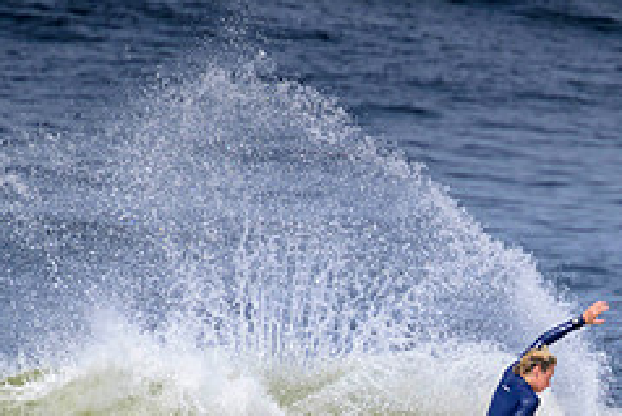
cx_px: 604
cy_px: 483
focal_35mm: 1951
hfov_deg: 1.1
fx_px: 33728
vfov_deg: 0.7
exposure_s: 1/2000
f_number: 11
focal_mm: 800
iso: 560
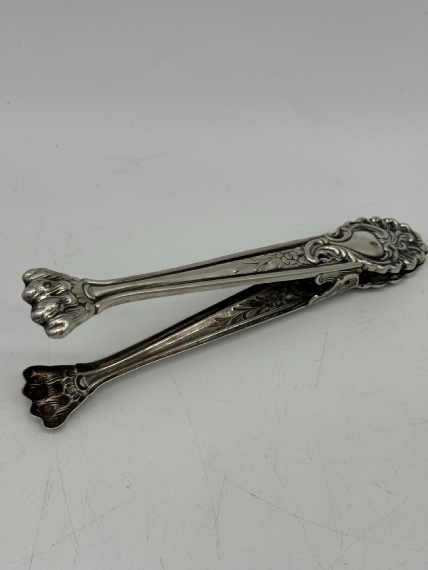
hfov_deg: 30.3
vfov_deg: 39.7
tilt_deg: -50.2
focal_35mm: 48
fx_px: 791
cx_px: 214
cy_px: 285
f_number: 1.78
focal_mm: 6.76
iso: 64
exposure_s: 1/792
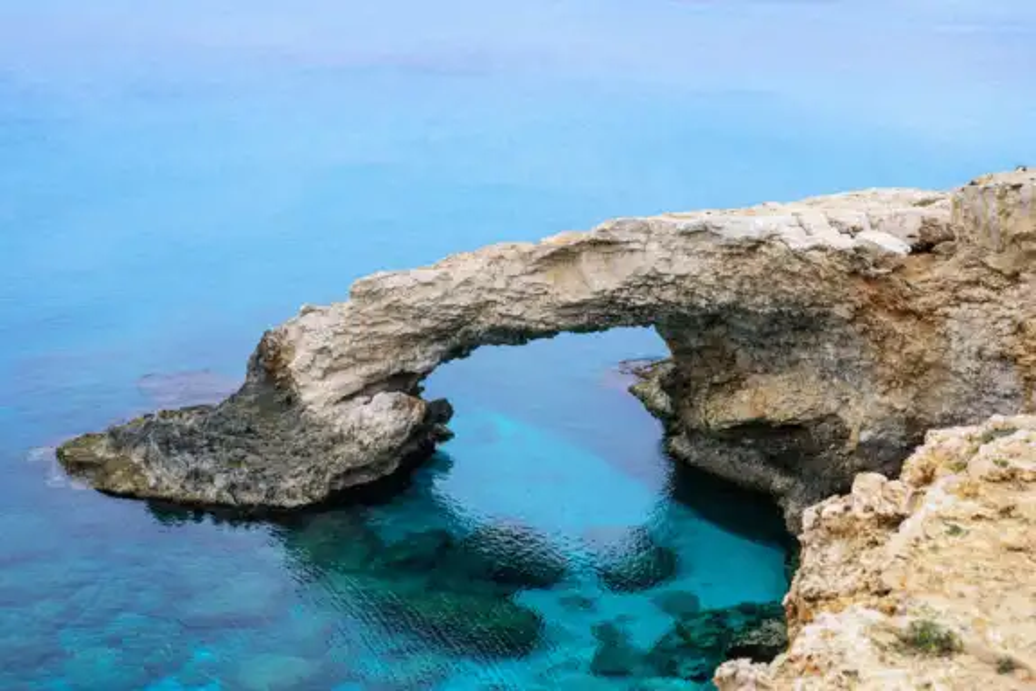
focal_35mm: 50
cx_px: 518
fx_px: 1439
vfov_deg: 27.0
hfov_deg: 39.6
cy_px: 346
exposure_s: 1/640
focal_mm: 50
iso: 200
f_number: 5.6
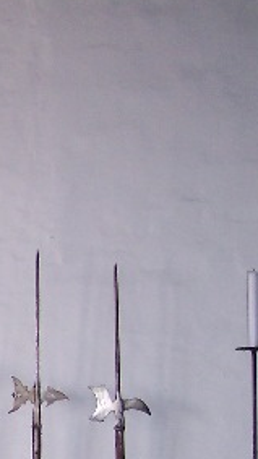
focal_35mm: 117
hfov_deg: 9.2
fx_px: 1424
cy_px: 478
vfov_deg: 17.8
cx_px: -380
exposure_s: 1/30
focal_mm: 8
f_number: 2.8
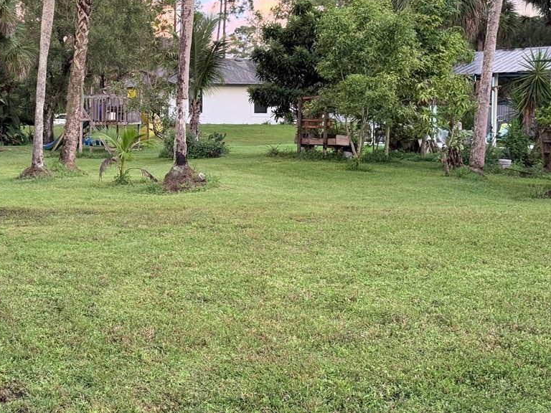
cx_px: 185
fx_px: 1019
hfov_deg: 30.1
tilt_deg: -0.2
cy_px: 141
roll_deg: -0.5
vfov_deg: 22.8
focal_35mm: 64
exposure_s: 1/60
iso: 160
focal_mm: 6.76
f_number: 1.78
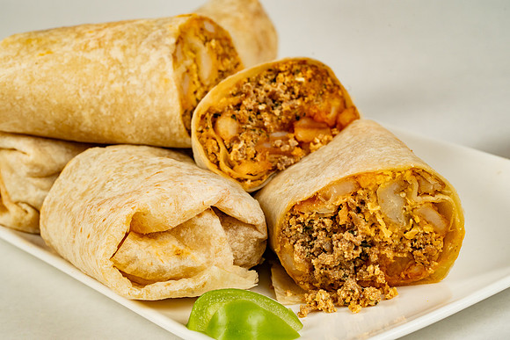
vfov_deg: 15.2
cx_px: 255
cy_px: 170
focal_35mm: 90
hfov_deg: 22.6
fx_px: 1275
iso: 800
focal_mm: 90
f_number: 11
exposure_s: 1/200
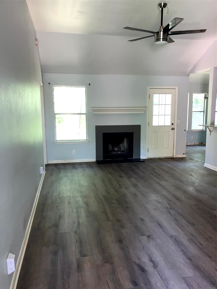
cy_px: 144
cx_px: 108
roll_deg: -0.1
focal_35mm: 28
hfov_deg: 49.7
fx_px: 234
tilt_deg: -8.6
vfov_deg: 63.5
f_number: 1.8
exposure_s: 1/14
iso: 50
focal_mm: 3.99
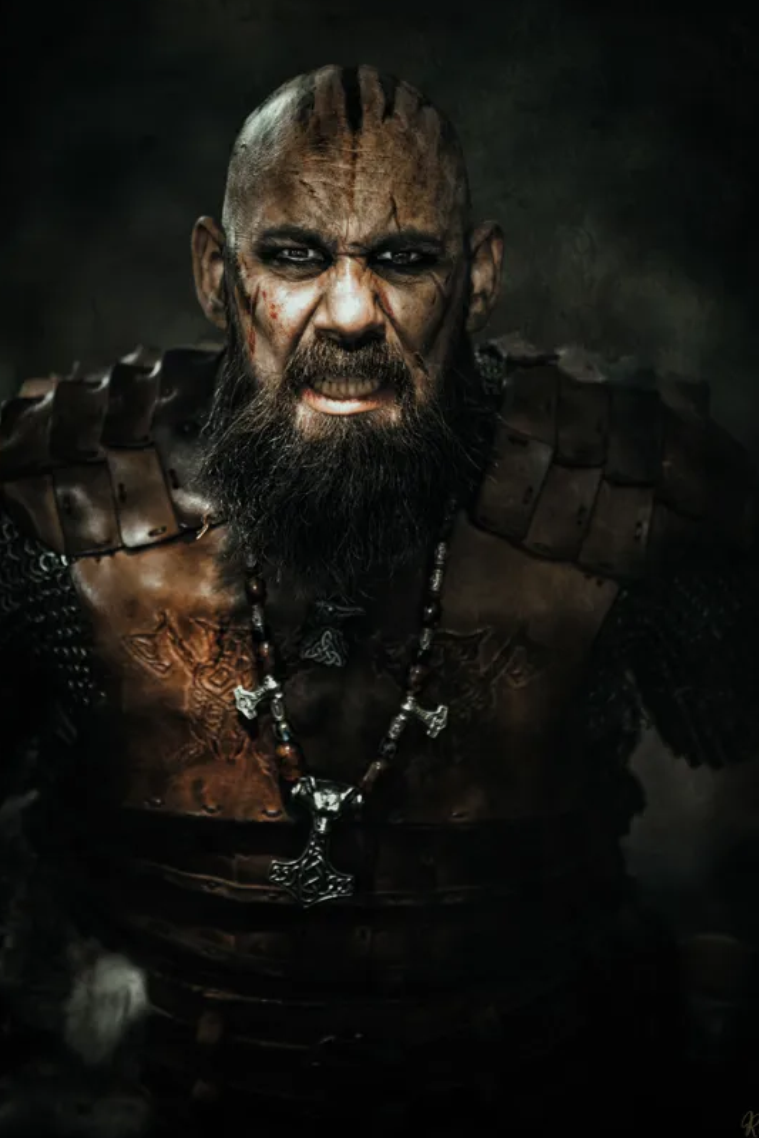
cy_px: 517
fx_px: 5342
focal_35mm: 169
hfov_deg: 8.1
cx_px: 400
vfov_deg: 12.2
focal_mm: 150
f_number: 2.8
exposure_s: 1/60
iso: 160
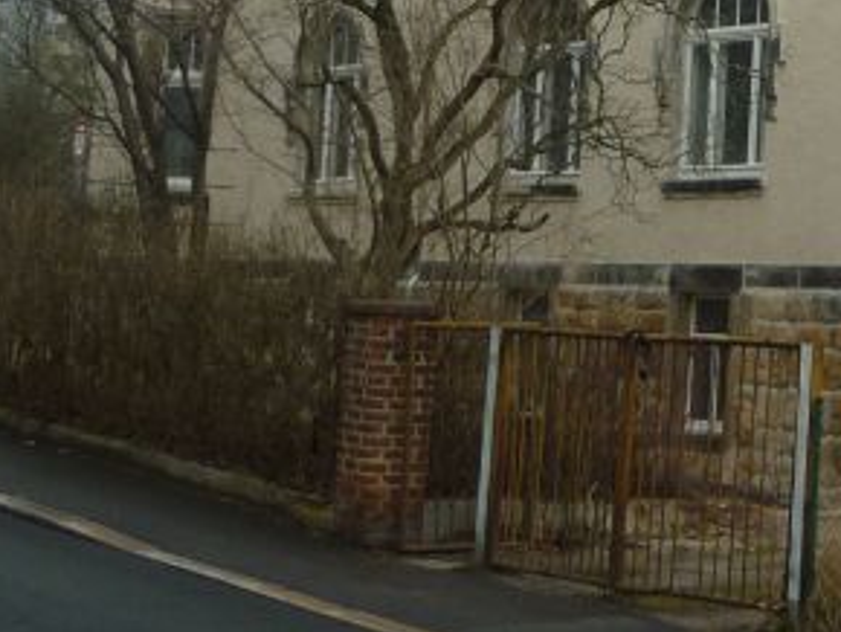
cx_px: 940
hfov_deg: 16.8
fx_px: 2748
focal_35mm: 113
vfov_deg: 12.8
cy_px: -157
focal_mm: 5.5
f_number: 2.8
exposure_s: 1/125
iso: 80
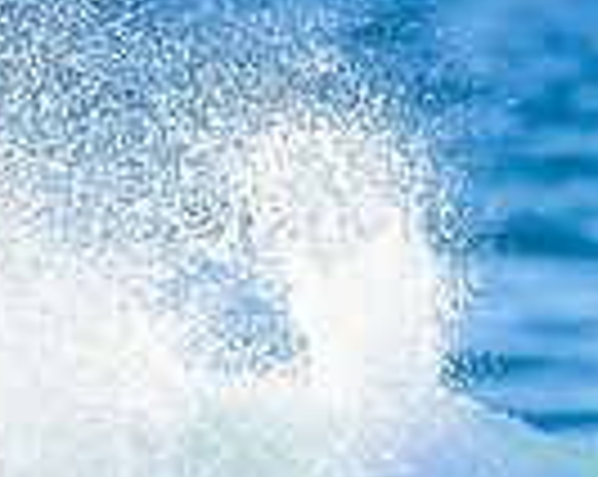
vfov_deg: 0.4
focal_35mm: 3800
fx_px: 67156
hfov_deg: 0.5
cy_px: 723
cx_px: 165
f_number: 6.3
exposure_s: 1/2000
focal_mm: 800
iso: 500
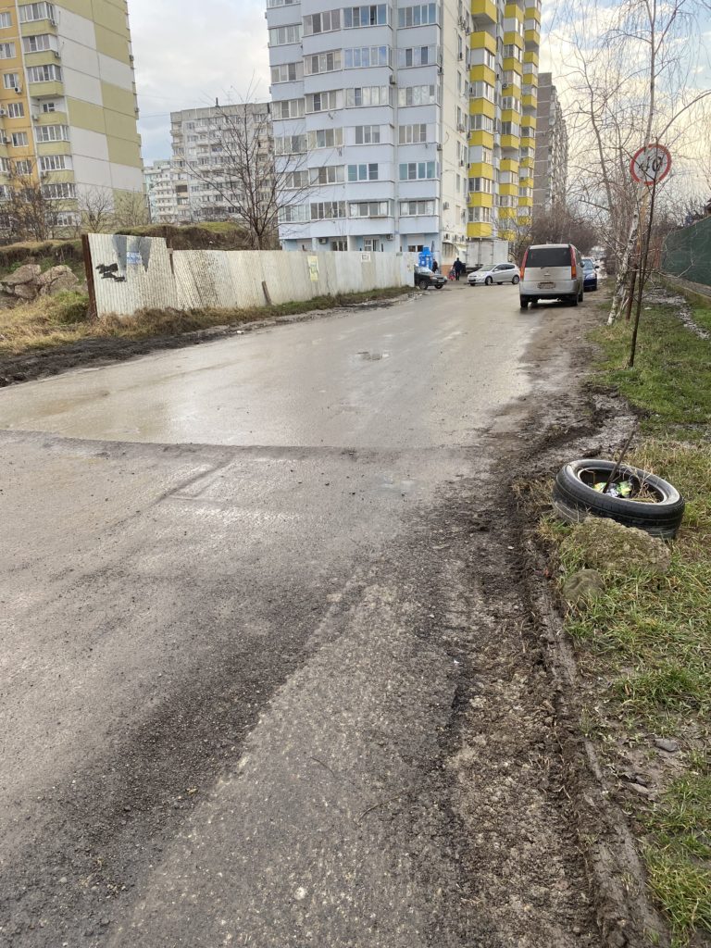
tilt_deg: -14.8
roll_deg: +2.2
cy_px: 474
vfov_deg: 67.3
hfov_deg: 53.1
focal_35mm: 26
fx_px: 712
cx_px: 356
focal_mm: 4.25
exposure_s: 1/390
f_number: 1.8
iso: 32
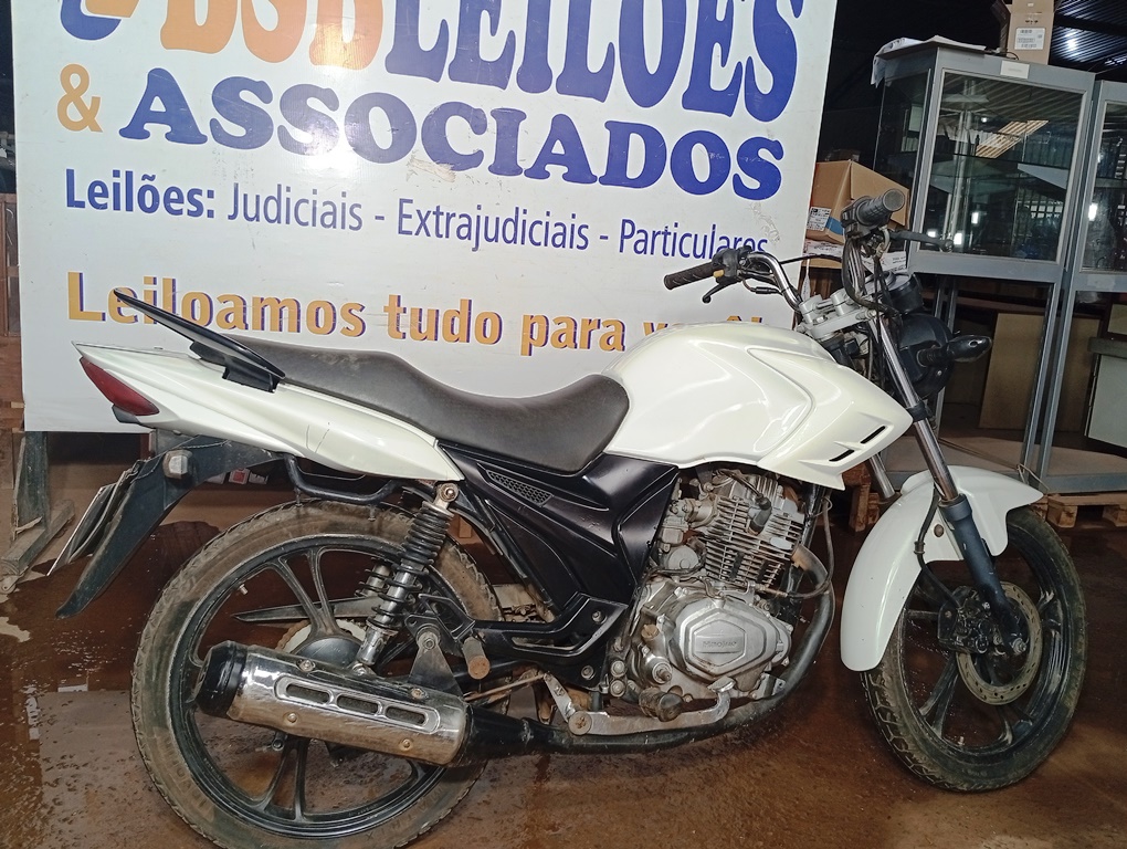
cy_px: 424
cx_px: 564
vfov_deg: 48.3
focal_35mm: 29
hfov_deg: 61.6
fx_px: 945
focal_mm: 3.98
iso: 143
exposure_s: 1/60
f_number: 1.8
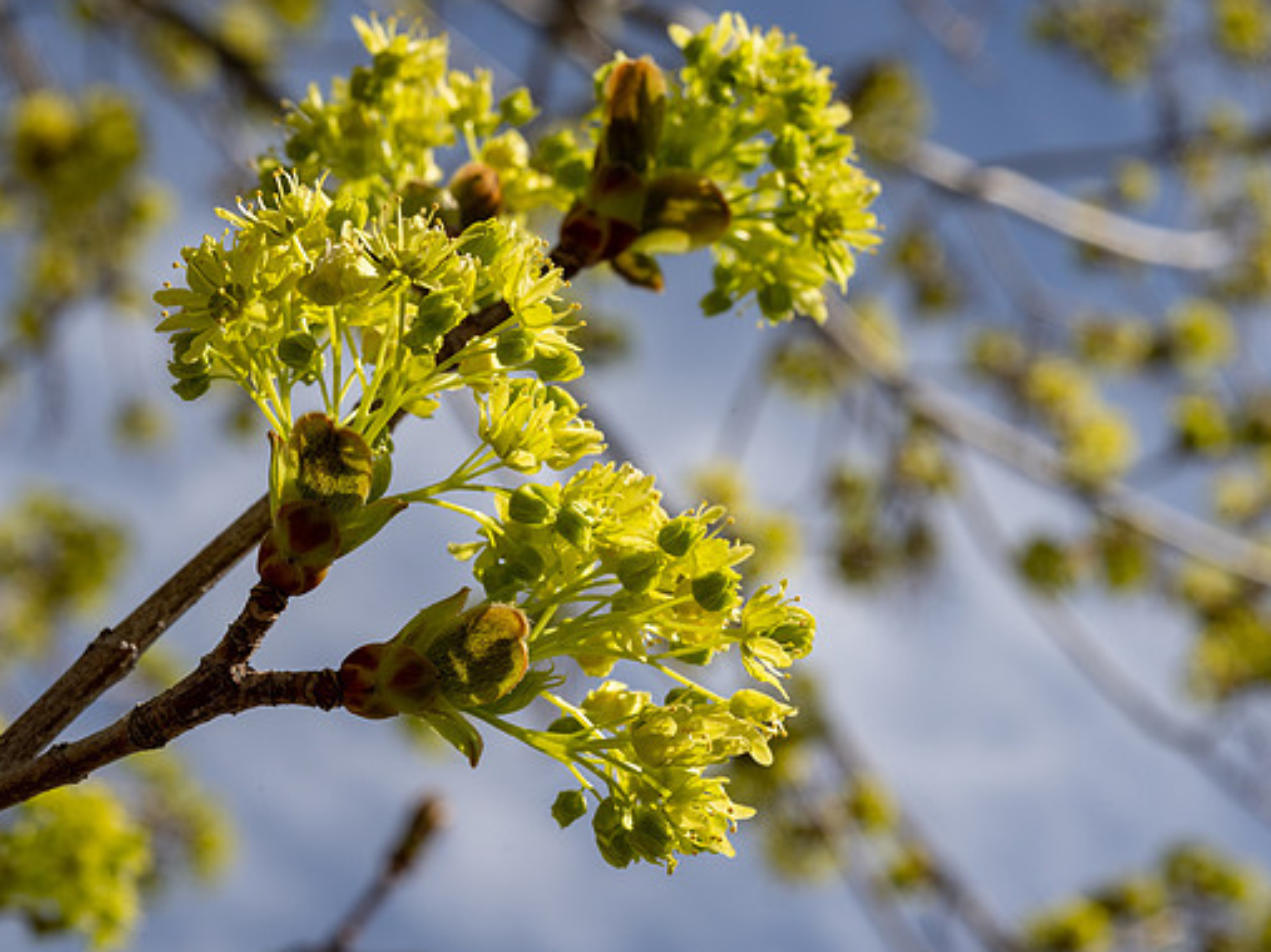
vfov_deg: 22.2
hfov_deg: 29.4
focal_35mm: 66
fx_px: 2423
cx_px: 657
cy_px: 472
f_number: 16
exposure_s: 1/320
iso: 250
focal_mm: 60
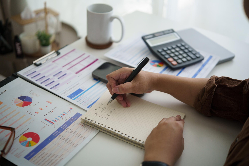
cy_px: 83
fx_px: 280
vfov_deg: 33.0
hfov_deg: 47.9
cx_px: 124
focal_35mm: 40
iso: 160
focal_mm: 27
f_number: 1.2
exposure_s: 1/800
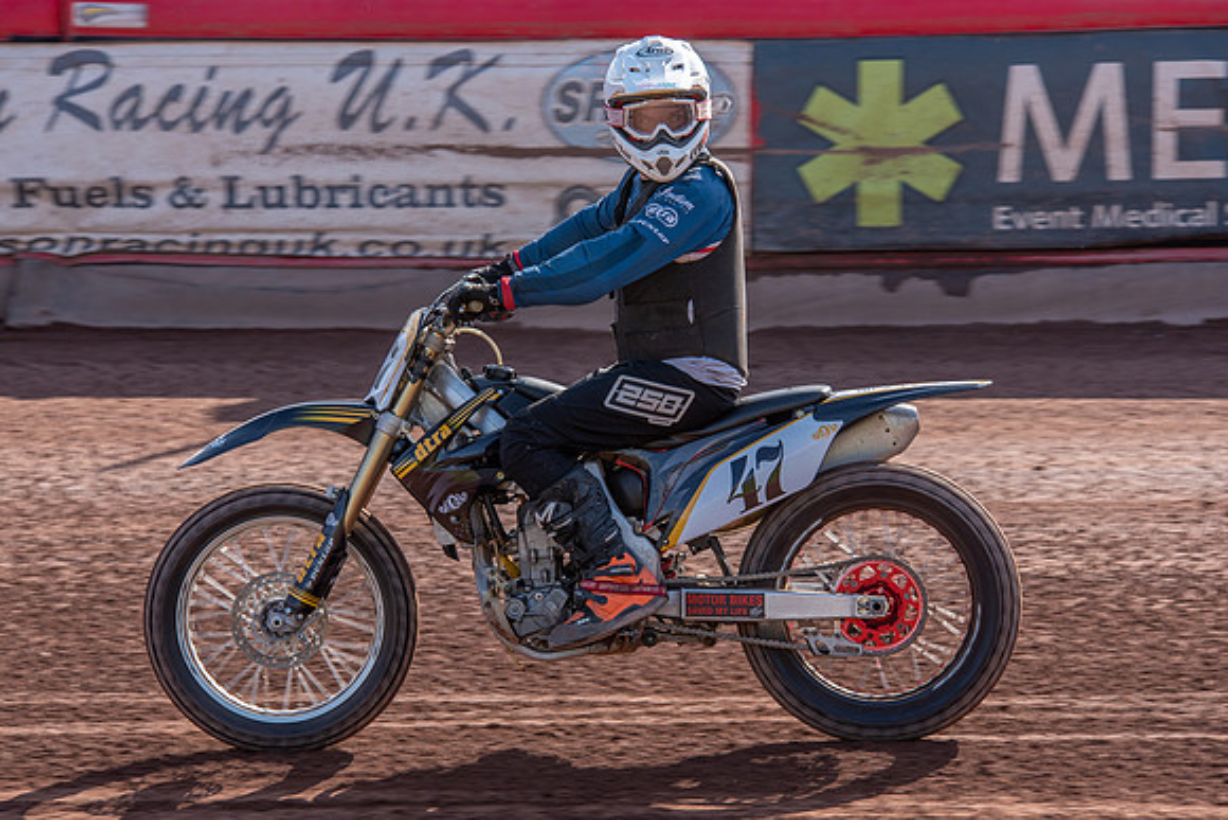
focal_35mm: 181
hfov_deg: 11.4
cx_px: 618
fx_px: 6166
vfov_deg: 7.6
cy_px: 445
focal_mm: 160
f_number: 7.1
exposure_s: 1/250
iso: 160
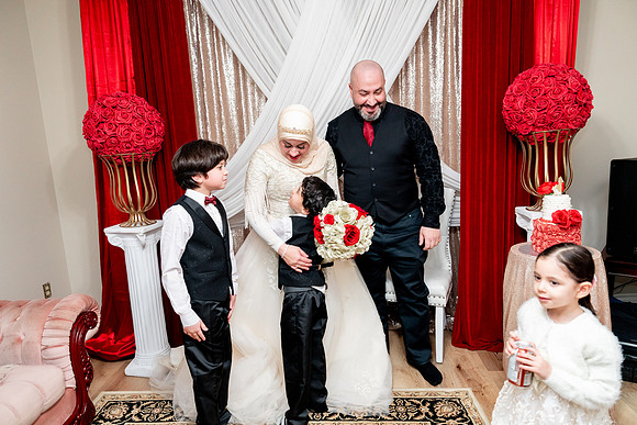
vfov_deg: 53.2
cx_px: 318
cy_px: 212
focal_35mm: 24
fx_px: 425
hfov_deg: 73.7
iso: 1600
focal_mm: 24
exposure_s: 1/160
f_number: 2.8
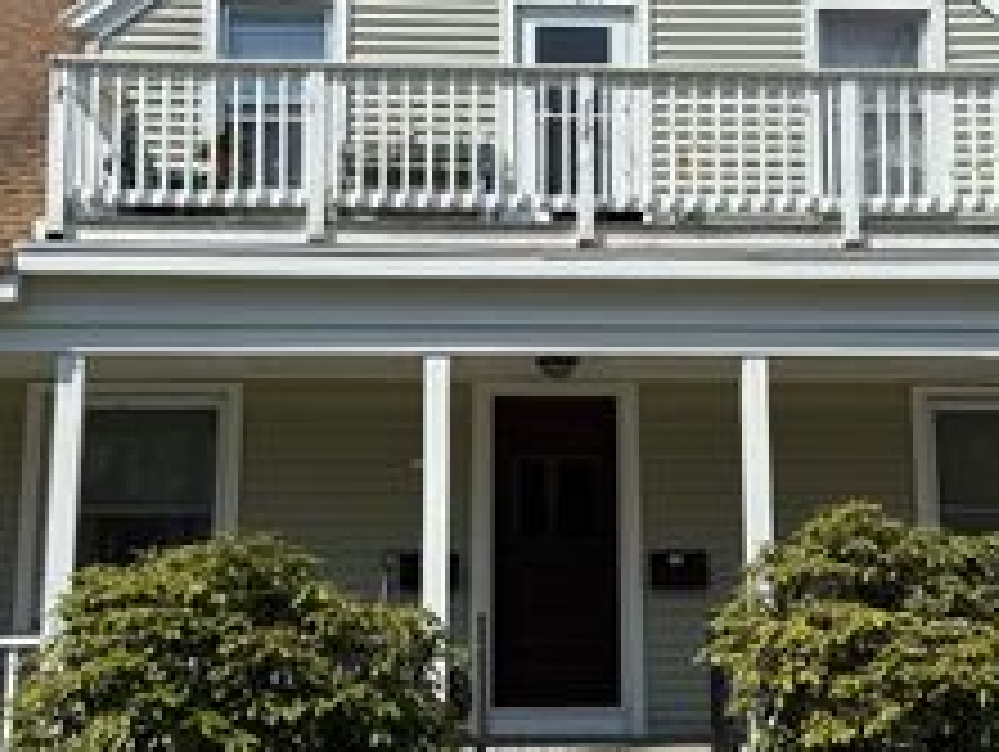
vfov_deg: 27.1
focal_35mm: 54
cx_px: 576
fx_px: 1560
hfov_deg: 35.4
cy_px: 331
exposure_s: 1/5319
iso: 80
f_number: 1.78
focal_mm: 6.76
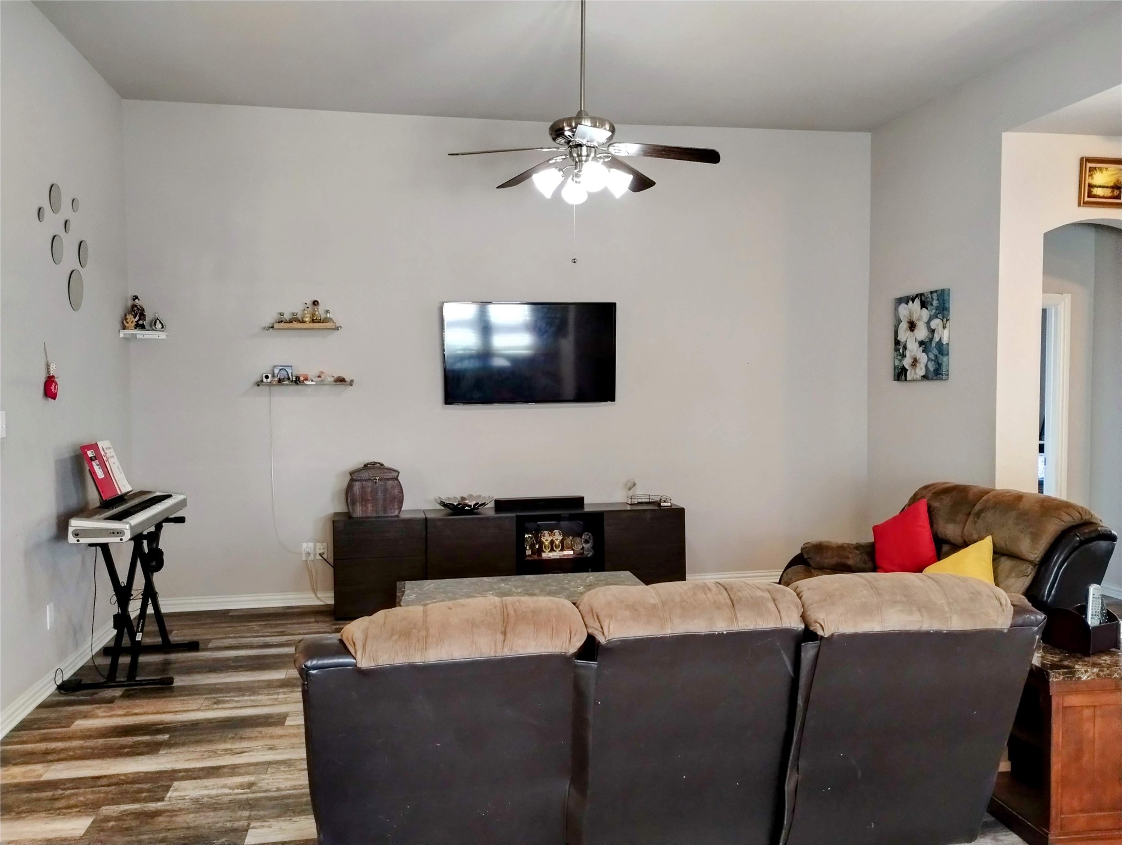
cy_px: 422
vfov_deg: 49.9
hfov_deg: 63.4
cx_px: 561
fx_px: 909
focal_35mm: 28
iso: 1325
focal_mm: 4.27
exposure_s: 1/30
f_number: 1.8
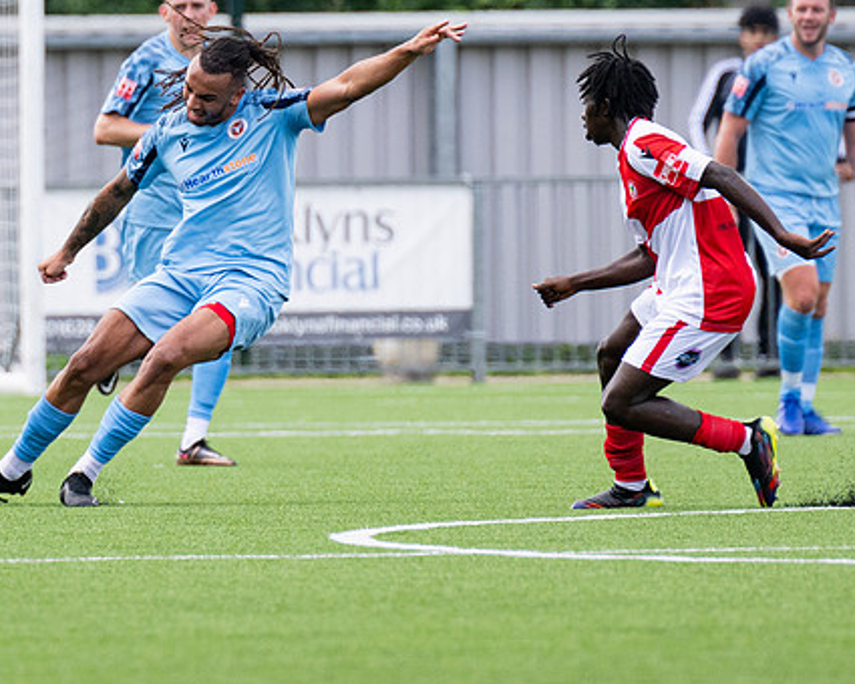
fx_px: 21458
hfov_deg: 2.3
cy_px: 320
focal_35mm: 848
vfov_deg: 1.8
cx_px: 262
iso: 400
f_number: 4
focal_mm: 280
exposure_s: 1/1250
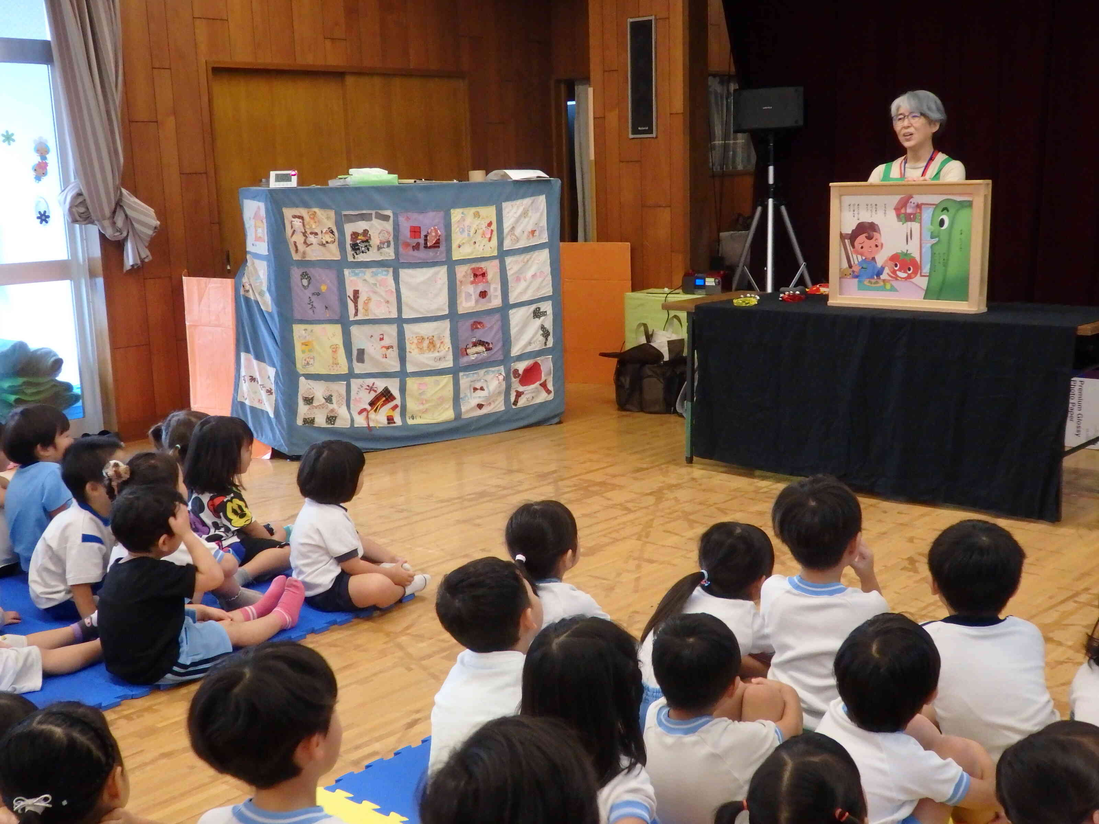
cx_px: 550
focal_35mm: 40
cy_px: 412
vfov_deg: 36.0
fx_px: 1270
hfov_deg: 46.8
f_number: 3.7
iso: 800
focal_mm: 7.3
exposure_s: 1/25
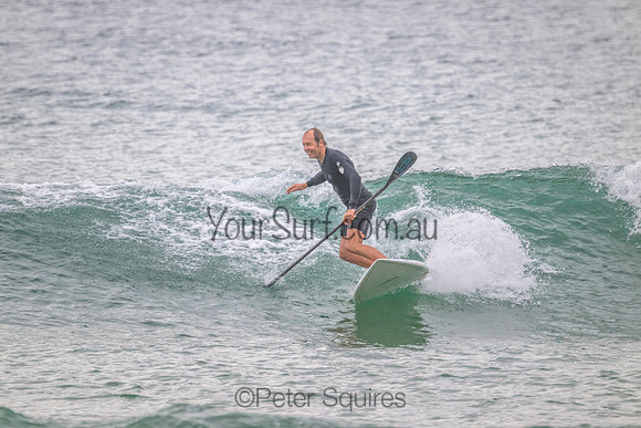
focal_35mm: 800
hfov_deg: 2.6
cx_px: 320
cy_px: 214
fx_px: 14247
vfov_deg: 1.7
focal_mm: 800
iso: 1800
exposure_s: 1/2000
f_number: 11
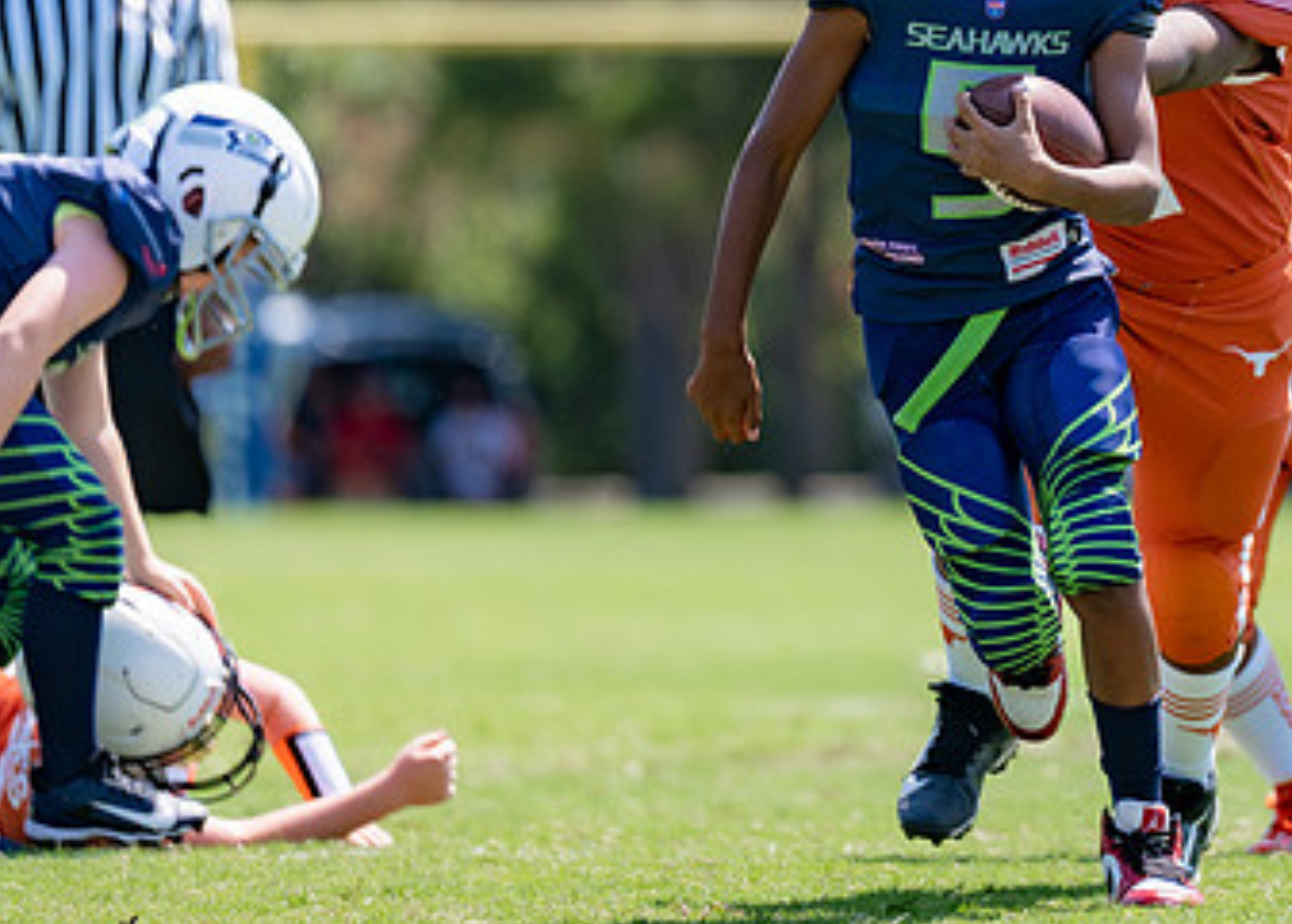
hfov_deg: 4.0
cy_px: 147
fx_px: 18648
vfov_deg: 2.8
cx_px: 1117
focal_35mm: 508
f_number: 2.8
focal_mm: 200
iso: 100
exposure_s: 1/1250
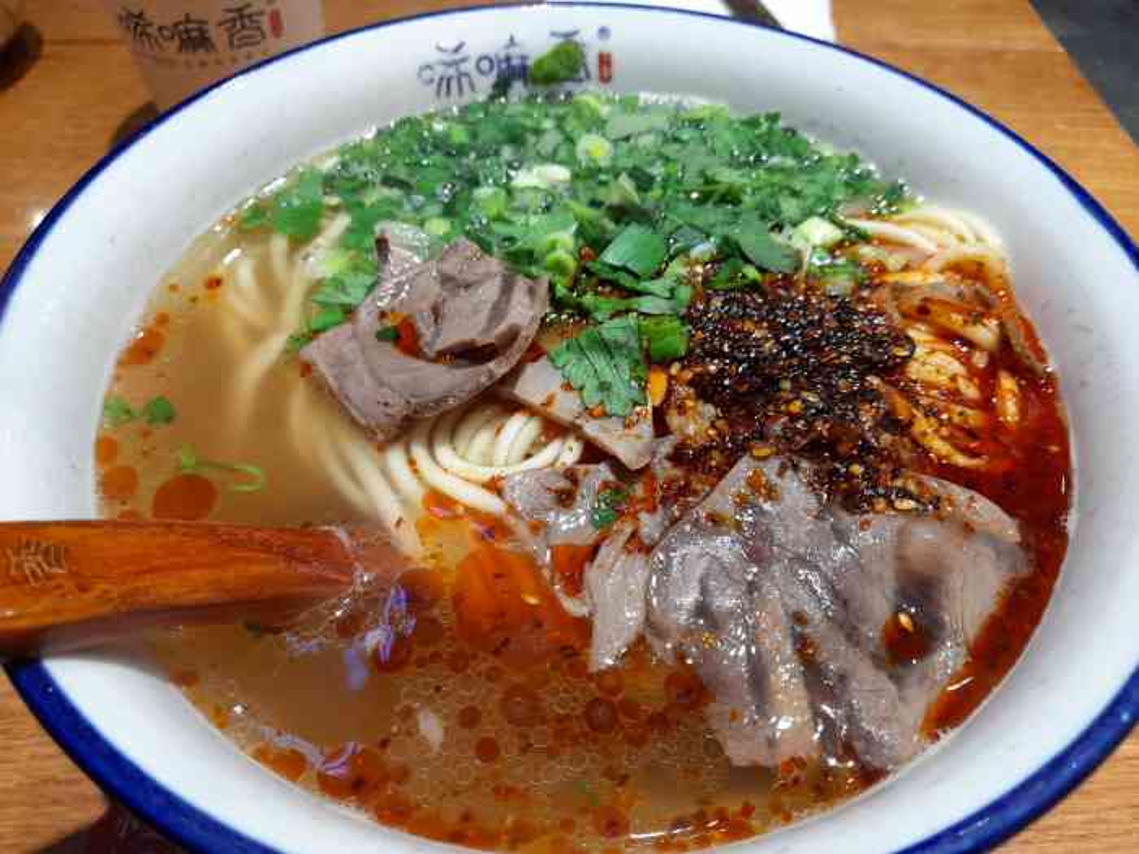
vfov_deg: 54.9
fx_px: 823
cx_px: 570
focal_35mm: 25
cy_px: 427
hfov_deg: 69.4
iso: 100
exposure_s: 1/60.2
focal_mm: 4.6
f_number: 2
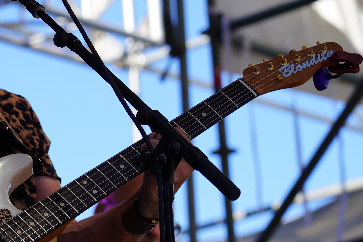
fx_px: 2390
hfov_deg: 8.6
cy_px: 98
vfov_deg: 5.8
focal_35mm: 237
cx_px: 21
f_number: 5
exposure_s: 1/250
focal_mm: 105
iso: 100
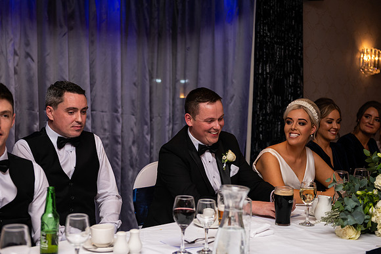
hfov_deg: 34.5
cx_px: 190
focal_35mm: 58
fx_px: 614
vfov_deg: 23.4
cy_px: 127
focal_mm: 58
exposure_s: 1/160
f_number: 3.5
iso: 640
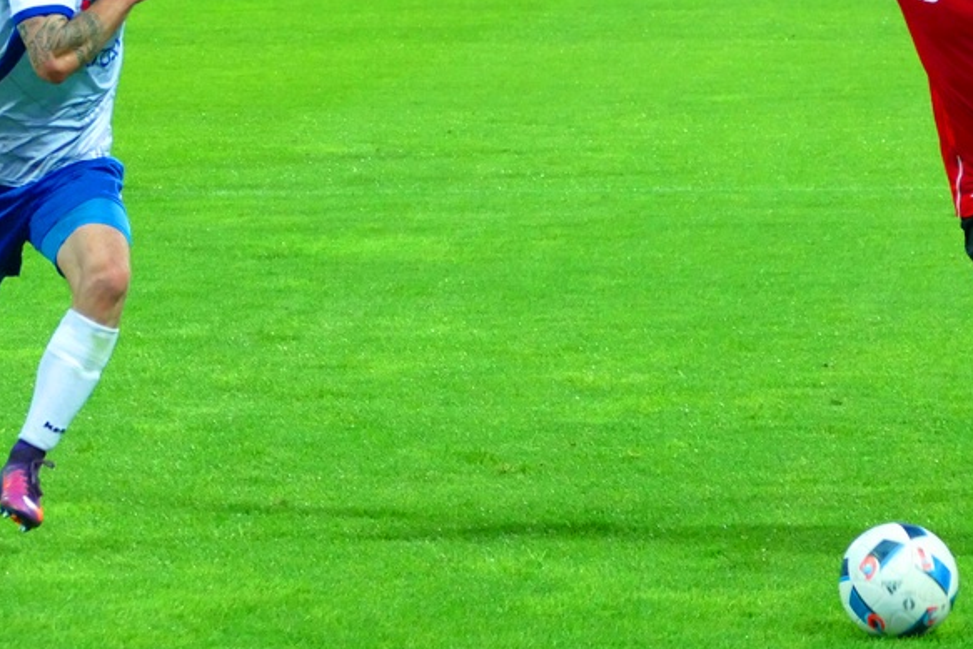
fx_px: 5974
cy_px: 183
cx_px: 552
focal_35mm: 221
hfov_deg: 9.3
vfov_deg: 6.2
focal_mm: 40.84
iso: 2000
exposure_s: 1/500
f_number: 3.9
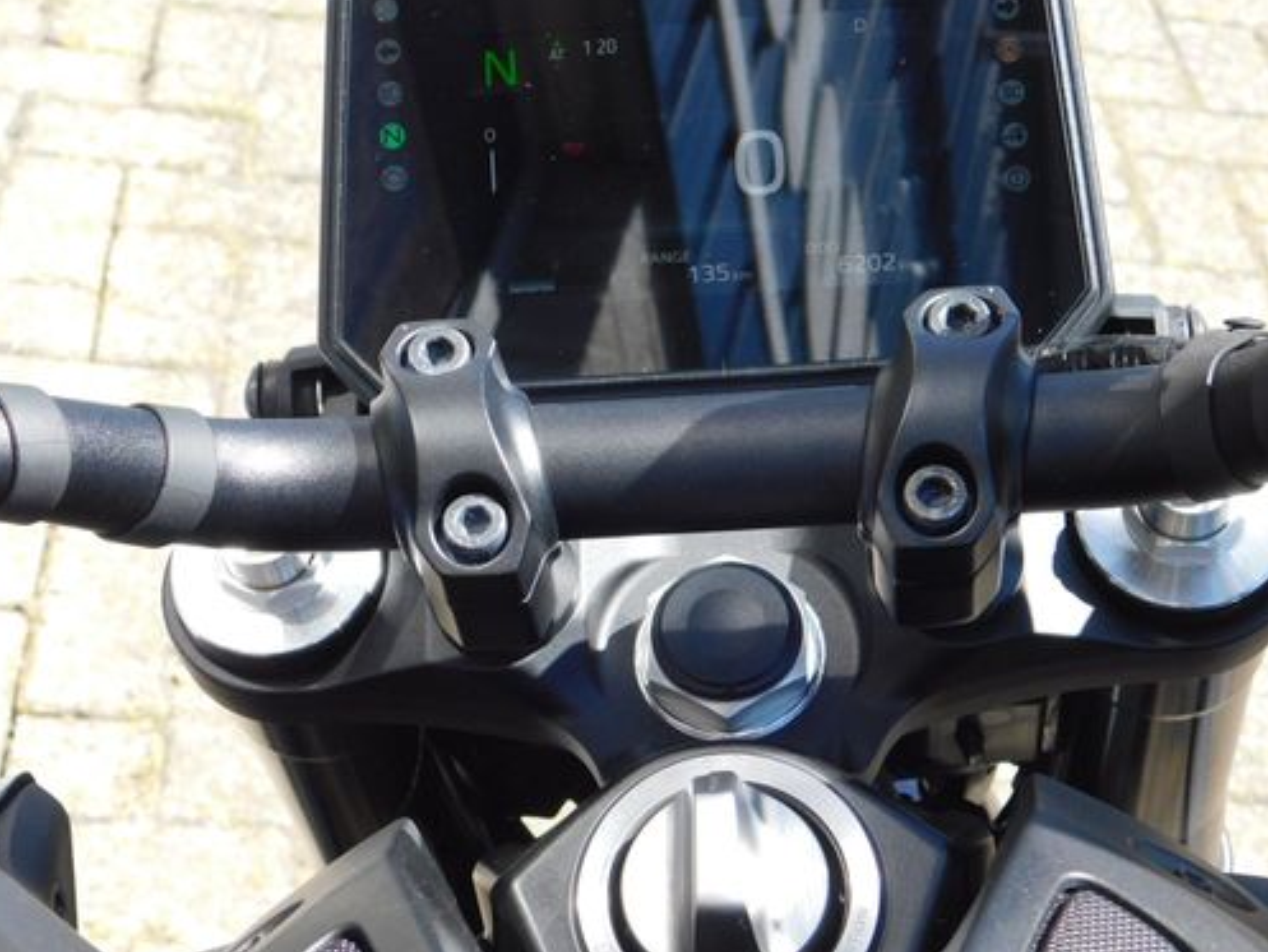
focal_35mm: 76
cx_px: 620
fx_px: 2785
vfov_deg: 19.4
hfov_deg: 25.7
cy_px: 510
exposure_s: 1/250
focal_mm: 10.4
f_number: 4
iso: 125
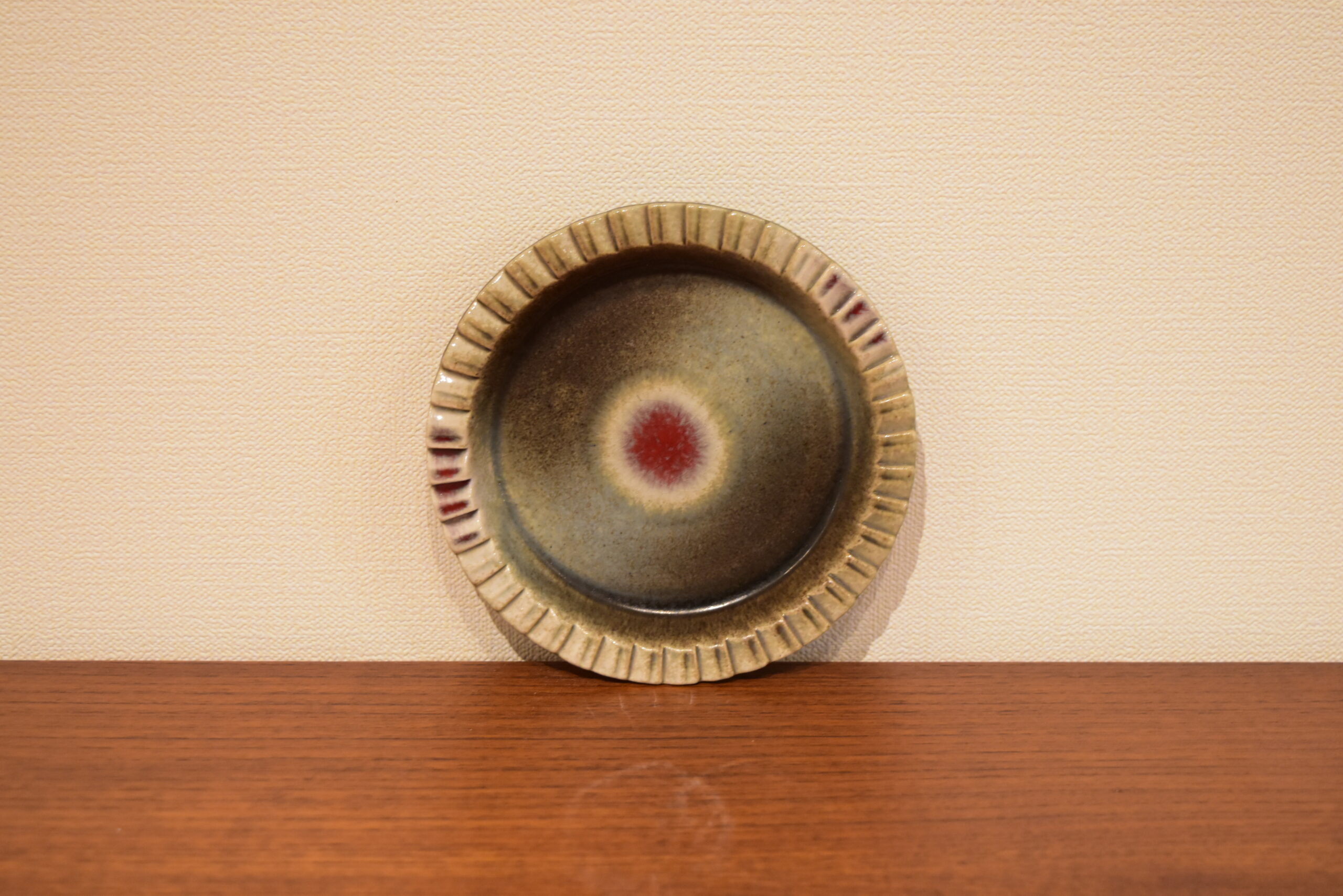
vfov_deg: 25.1
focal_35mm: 54
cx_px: 672
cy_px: 448
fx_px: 2014
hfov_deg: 36.9
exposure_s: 1/60
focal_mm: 36
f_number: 5
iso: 1600
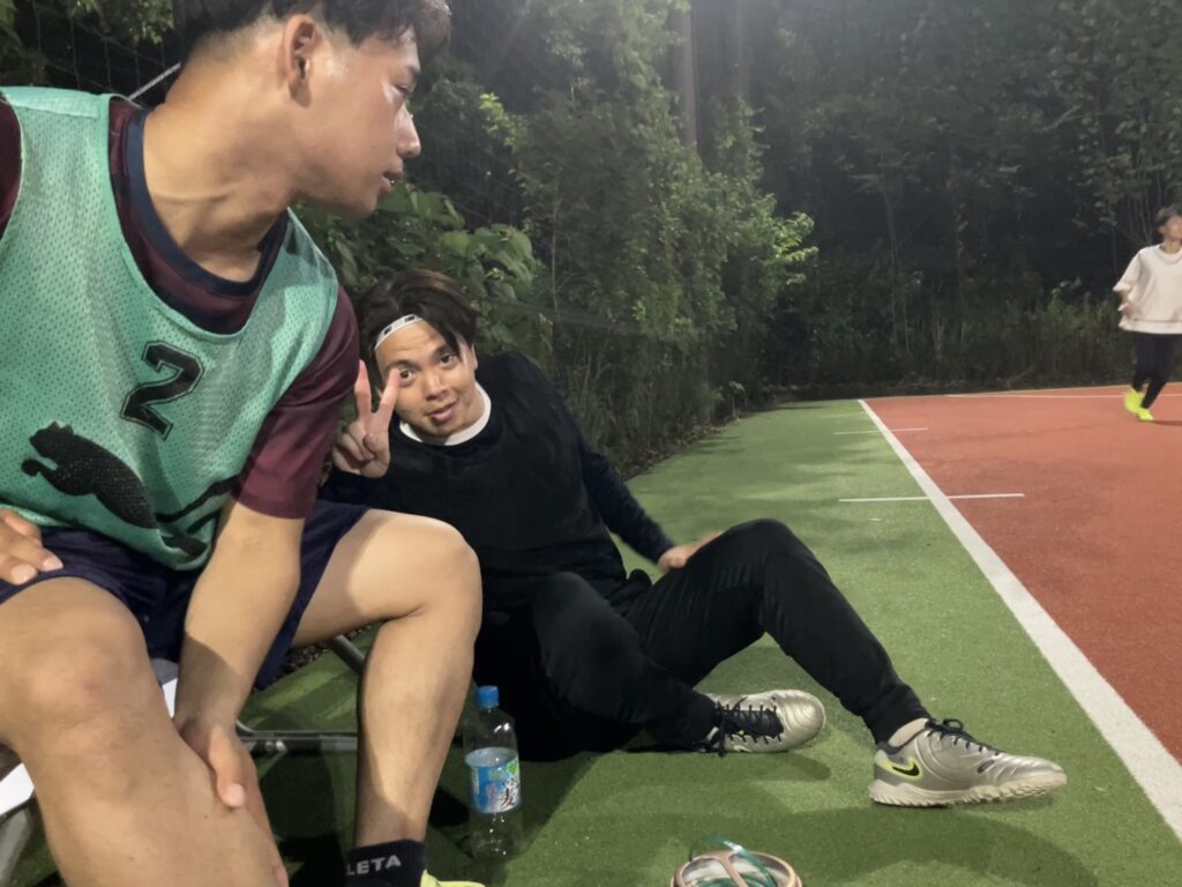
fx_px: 956
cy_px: 444
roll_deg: +0.0
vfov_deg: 49.7
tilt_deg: -3.3
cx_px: 591
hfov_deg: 63.4
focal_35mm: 28
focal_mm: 3.99
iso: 640
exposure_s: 1/30
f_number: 1.8
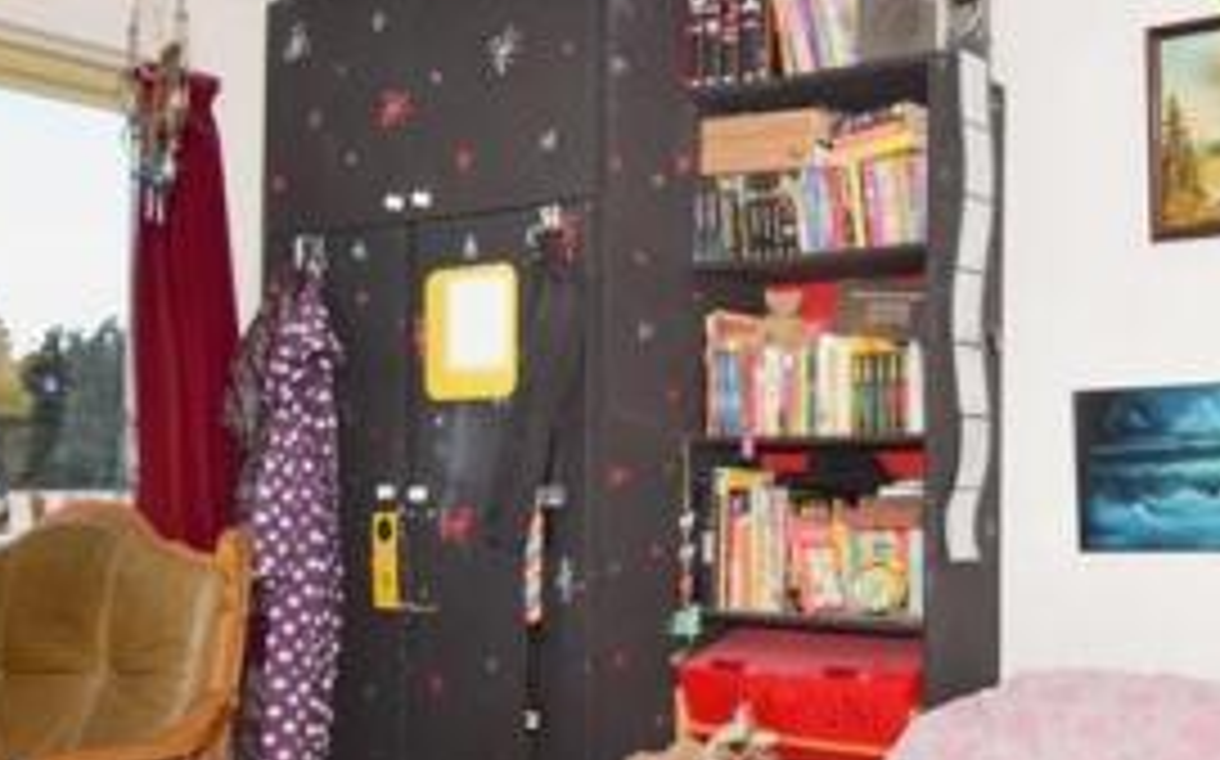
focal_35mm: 37
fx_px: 1229
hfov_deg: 48.3
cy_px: 474
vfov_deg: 34.2
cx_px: 1053
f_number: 6.3
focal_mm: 10
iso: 400
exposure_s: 1/160
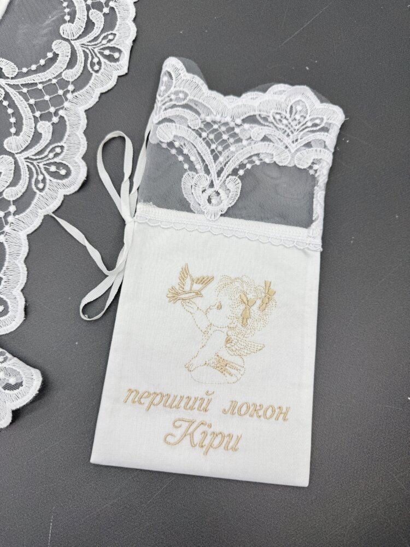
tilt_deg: -77.2
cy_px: 274
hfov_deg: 56.8
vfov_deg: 71.6
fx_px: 379
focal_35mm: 24
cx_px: 205
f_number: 1.78
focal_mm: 6.76
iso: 80
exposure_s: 1/604
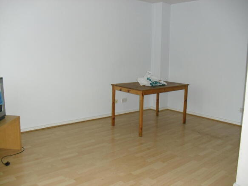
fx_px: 258
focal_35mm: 36
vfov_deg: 39.6
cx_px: 124
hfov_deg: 51.4
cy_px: 93
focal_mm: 6.3
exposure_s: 1/125
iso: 200
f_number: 3.1
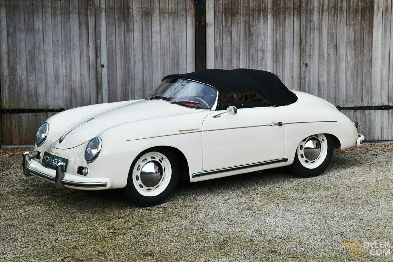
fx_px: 573
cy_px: 131
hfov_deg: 37.9
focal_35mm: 52
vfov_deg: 25.8
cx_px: 196
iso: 320
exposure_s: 1/250
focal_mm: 35
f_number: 5.6
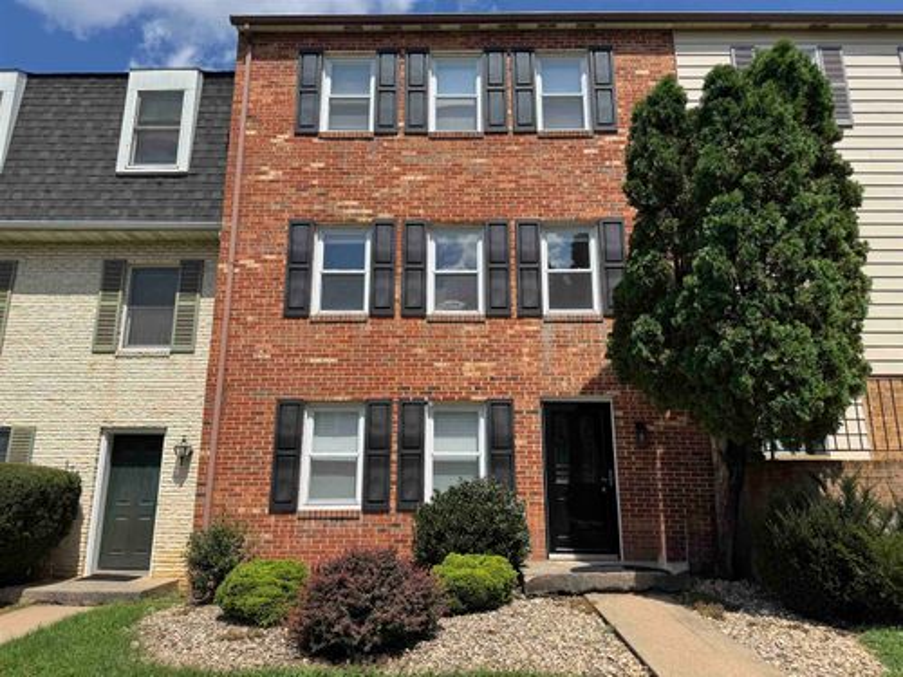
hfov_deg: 71.6
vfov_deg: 56.8
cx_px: 452
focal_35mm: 24
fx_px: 626
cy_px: 338
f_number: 1.78
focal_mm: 6.76
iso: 80
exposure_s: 1/6410
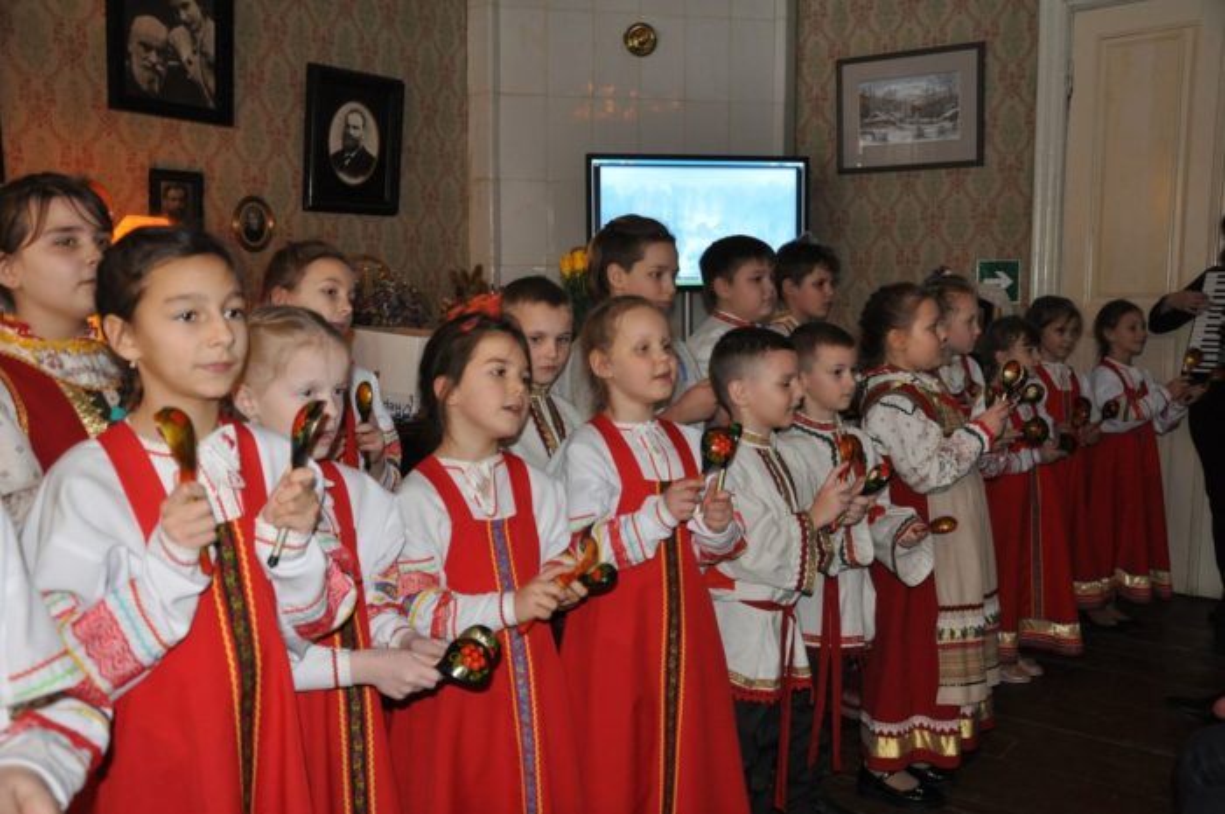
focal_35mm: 32
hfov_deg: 59.5
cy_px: 407
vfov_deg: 41.6
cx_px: 612
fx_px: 1071
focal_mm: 21
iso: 800
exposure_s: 1/60
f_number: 3.8
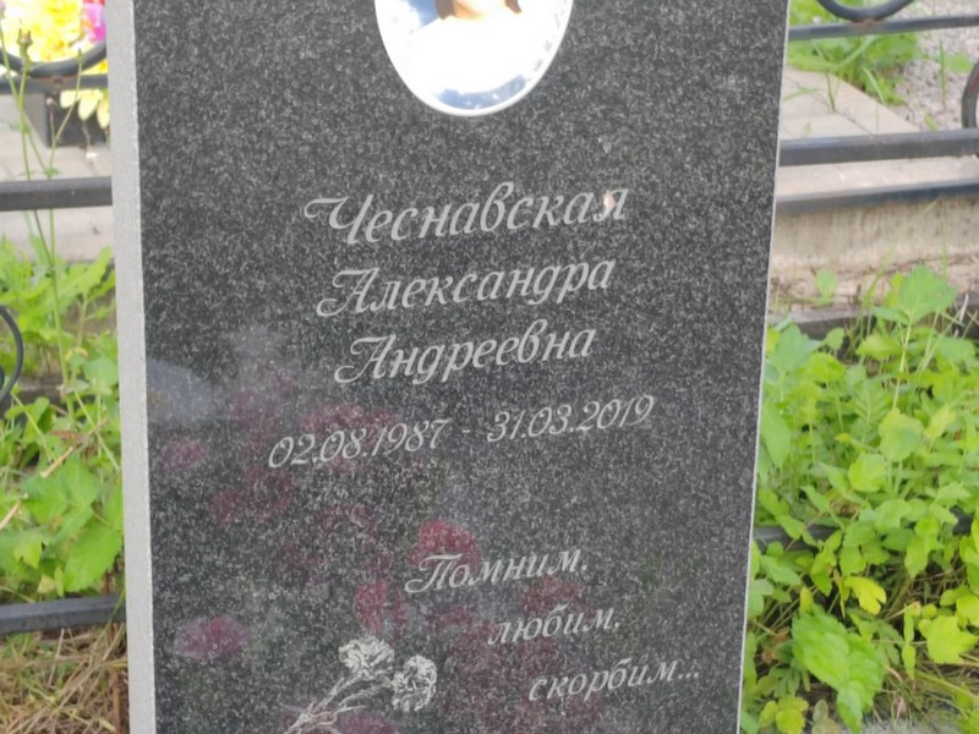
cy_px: 367
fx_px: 2658
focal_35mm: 94
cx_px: 490
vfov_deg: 15.7
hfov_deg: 20.9
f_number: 1.9
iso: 100
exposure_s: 1/190
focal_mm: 5.52
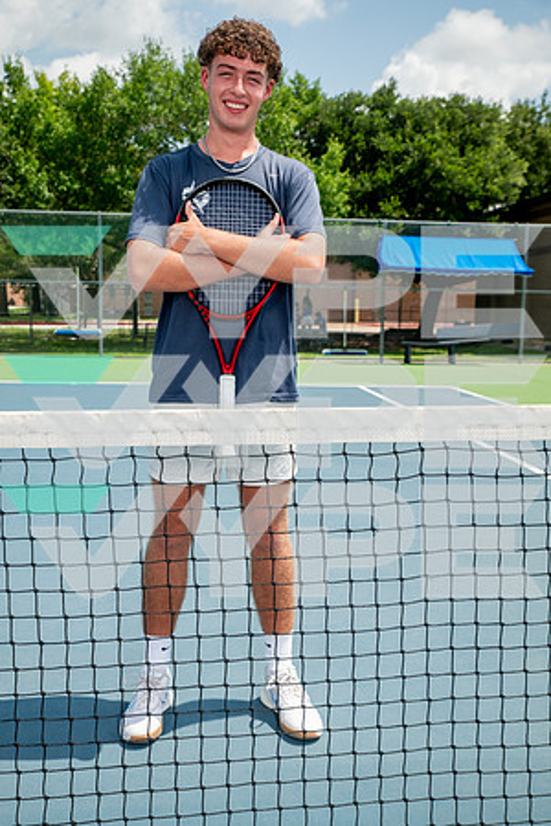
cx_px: 276
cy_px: 413
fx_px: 918
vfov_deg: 48.5
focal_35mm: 40
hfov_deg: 33.4
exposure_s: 1/400
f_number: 7.1
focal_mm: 40
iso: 125
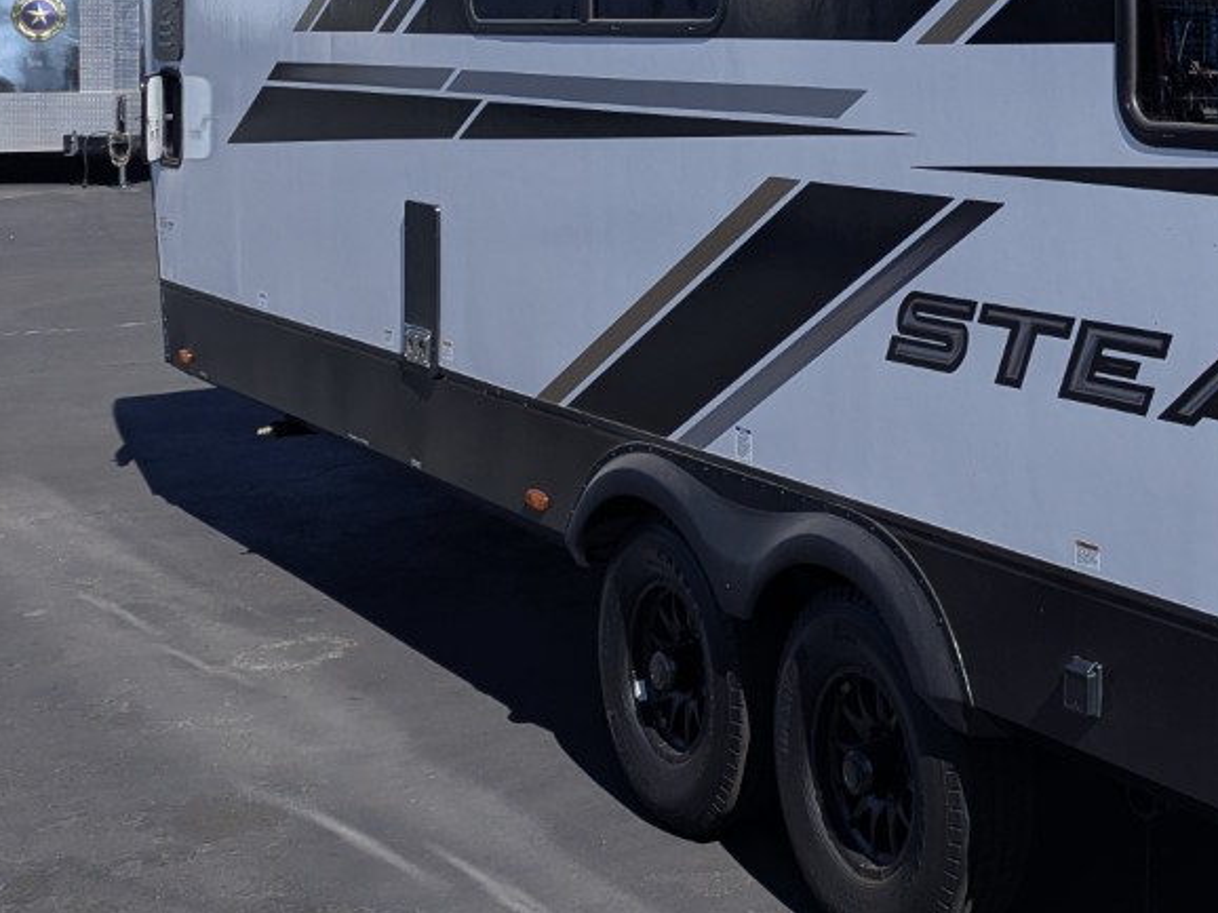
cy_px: 15
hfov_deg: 29.6
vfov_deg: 24.2
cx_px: 1369
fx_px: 2040
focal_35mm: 58
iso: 49
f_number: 1.85
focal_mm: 6.81
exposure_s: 1/3333
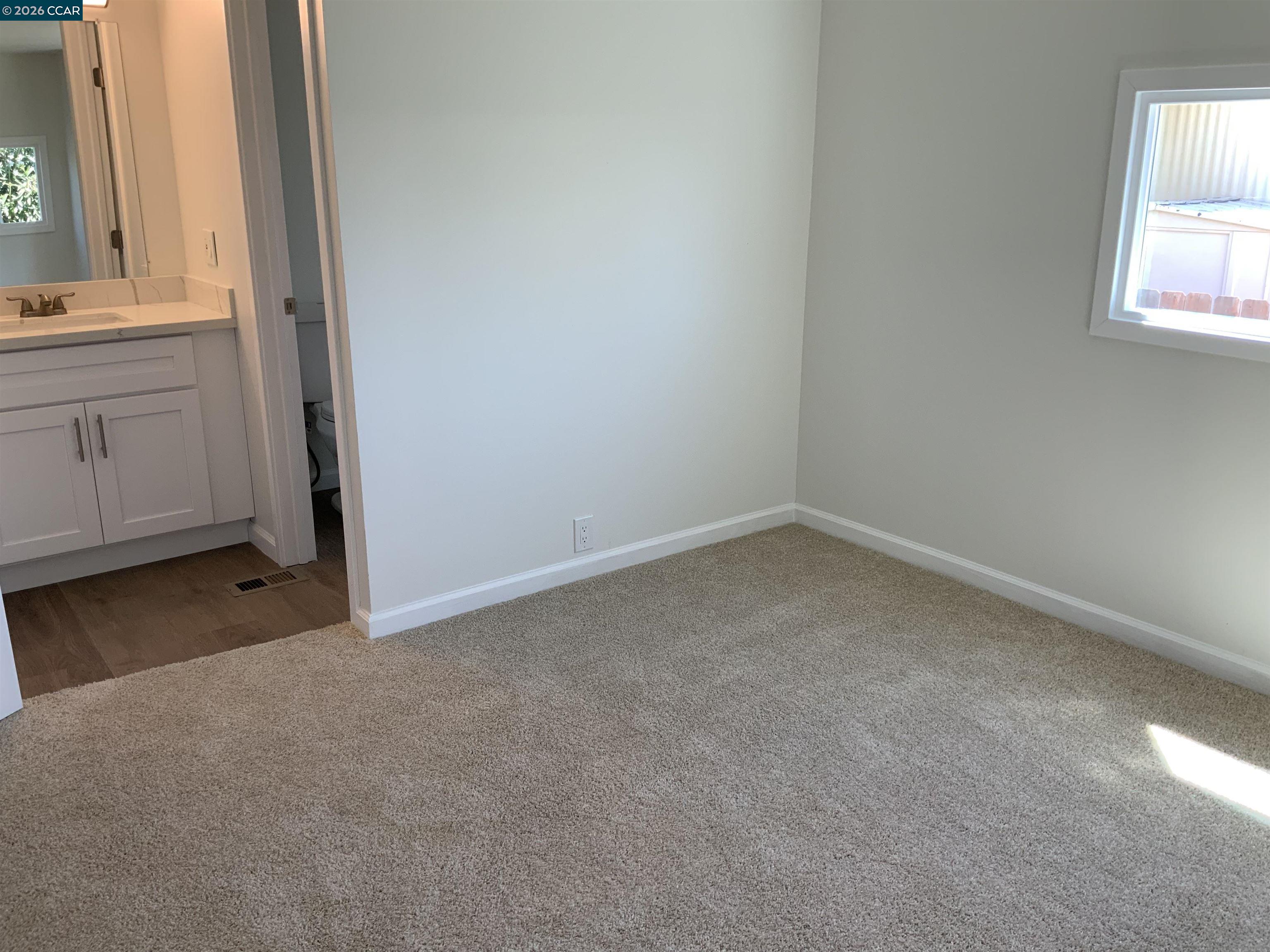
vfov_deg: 48.2
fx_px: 1064
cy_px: 476
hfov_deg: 61.7
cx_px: 635
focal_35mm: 29
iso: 40
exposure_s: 1/120
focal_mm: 3
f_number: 1.8
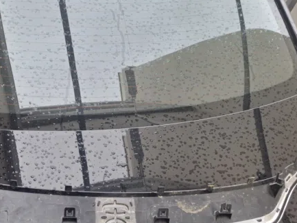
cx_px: 106
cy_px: 145
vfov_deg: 41.4
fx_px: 292
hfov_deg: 53.2
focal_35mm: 34
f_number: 1.8
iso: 50
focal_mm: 5.54
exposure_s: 1/100
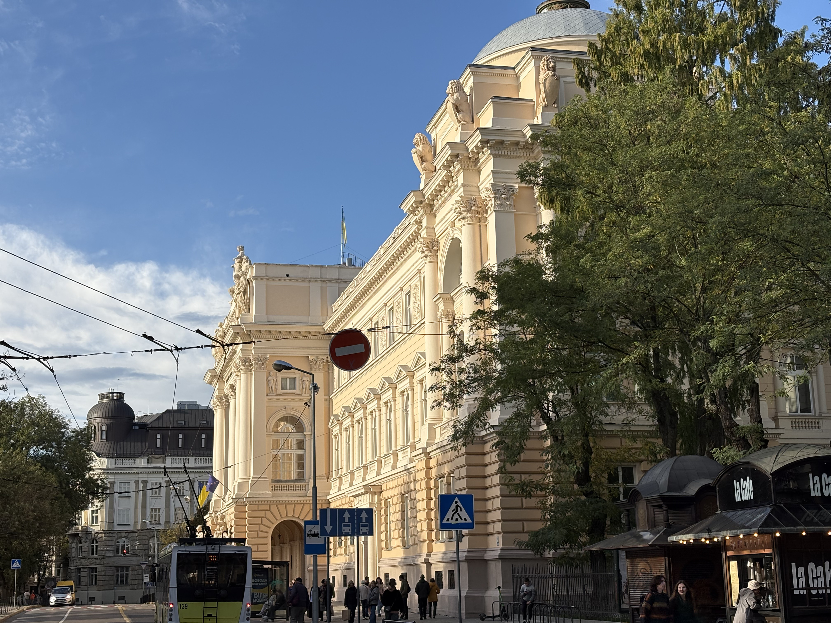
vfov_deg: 28.0
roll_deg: +1.8
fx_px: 1248
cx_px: 416
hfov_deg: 36.8
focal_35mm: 52
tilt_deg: +12.4
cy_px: 312
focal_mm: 5.96
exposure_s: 1/1799
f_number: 1.6
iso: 32
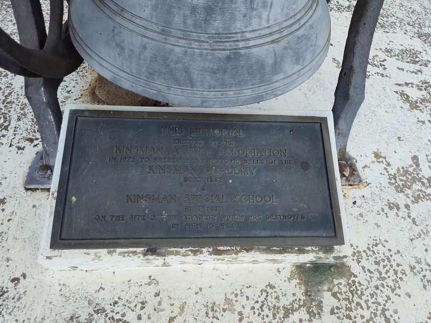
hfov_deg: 73.9
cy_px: 162
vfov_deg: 58.9
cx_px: 216
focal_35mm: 23
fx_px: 286
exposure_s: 1/498
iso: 100
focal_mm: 5.56
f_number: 1.8
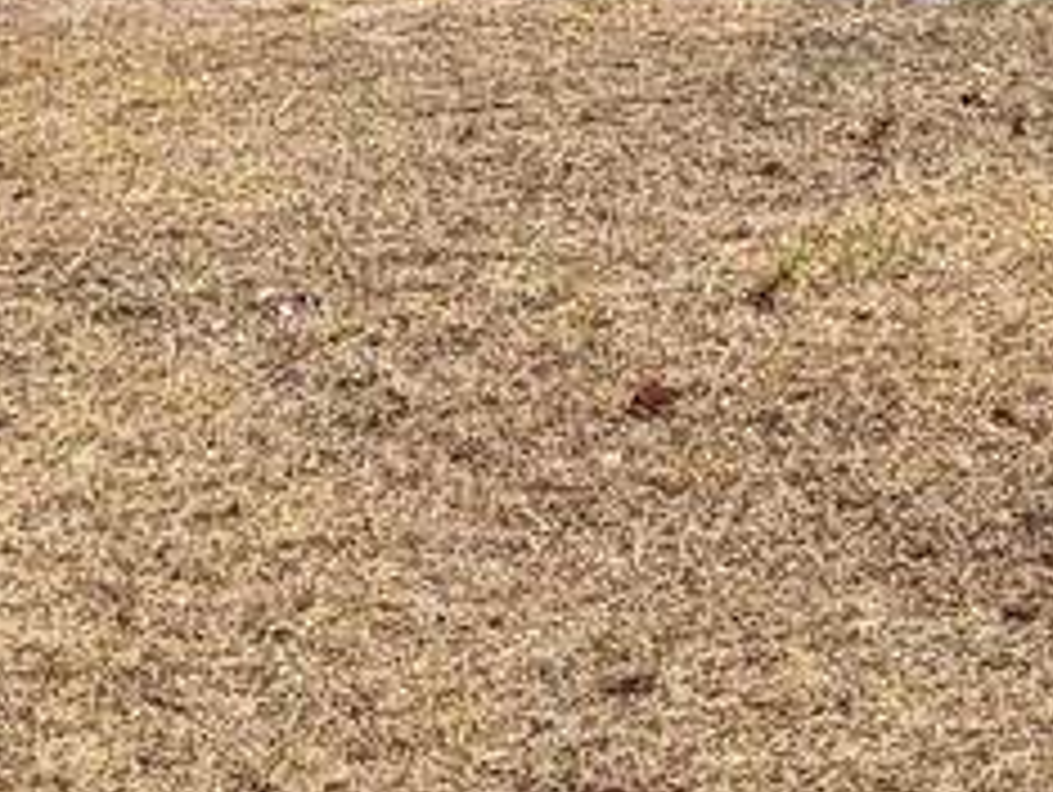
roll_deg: -0.1
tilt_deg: -1.3
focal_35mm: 142
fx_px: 4324
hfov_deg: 10.9
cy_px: -716
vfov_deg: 9.8
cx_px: 2826
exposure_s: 1/3831
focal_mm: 5.96
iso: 50
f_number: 1.6
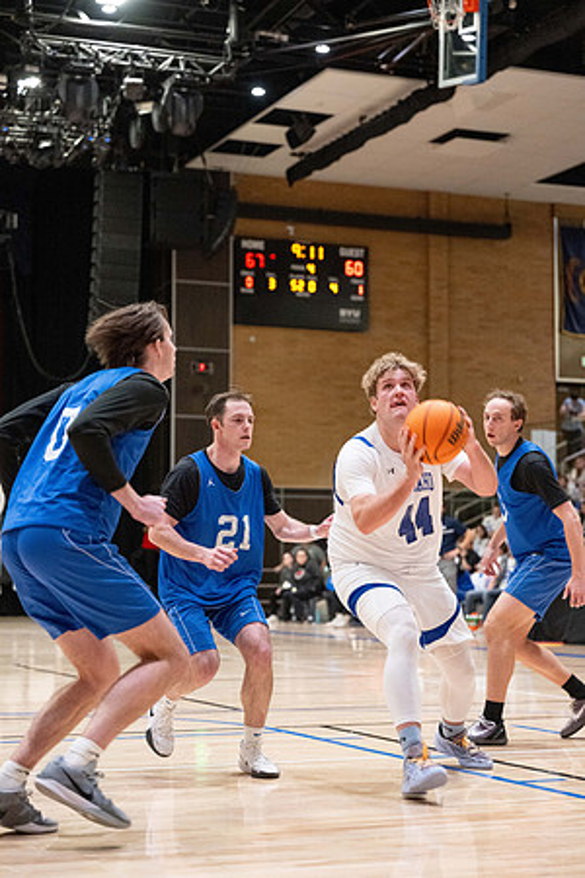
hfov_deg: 19.5
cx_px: 292
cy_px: 439
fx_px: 1706
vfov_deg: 28.8
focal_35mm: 70
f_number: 3.2
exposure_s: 1/500
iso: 6400
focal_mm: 70
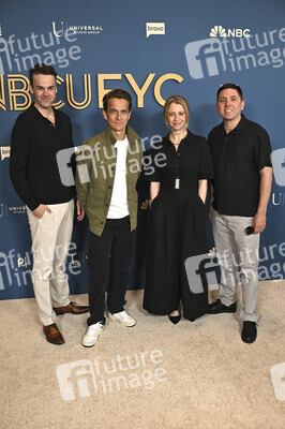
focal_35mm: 35
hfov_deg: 37.8
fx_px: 416
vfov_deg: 54.5
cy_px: 214
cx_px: 142
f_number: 5
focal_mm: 35
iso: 2000
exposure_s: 1/320
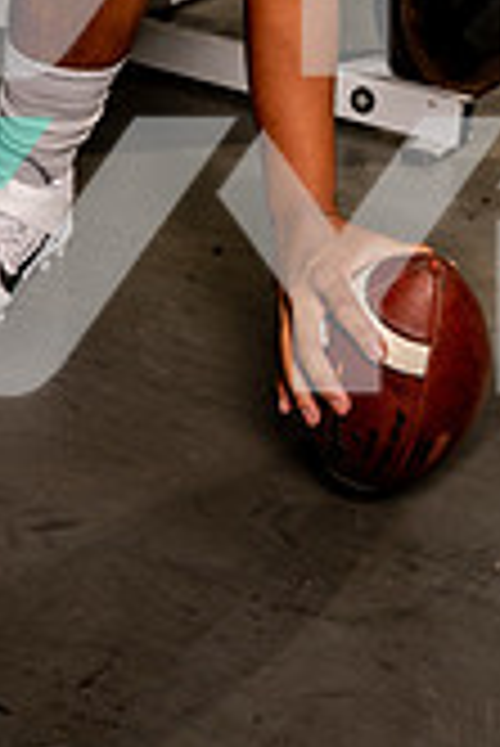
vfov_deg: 25.8
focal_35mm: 73
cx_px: 455
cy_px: -58
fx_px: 1518
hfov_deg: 18.4
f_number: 5.6
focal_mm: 27
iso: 100
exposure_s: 1/320
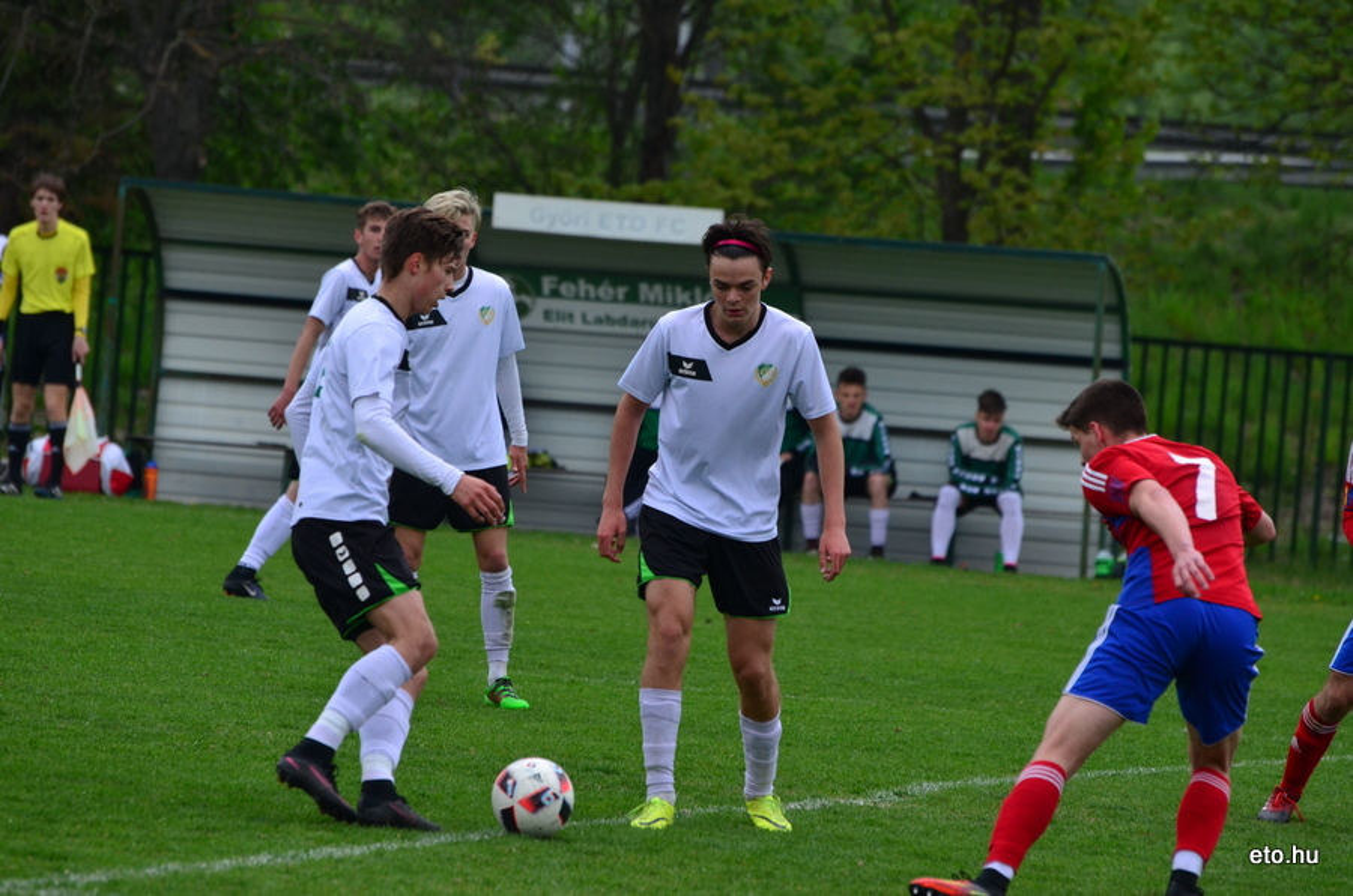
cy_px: 448
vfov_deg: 4.1
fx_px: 12376
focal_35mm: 330
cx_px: 676
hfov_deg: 6.3
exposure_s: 1/1250
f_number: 5.3
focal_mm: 220
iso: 640
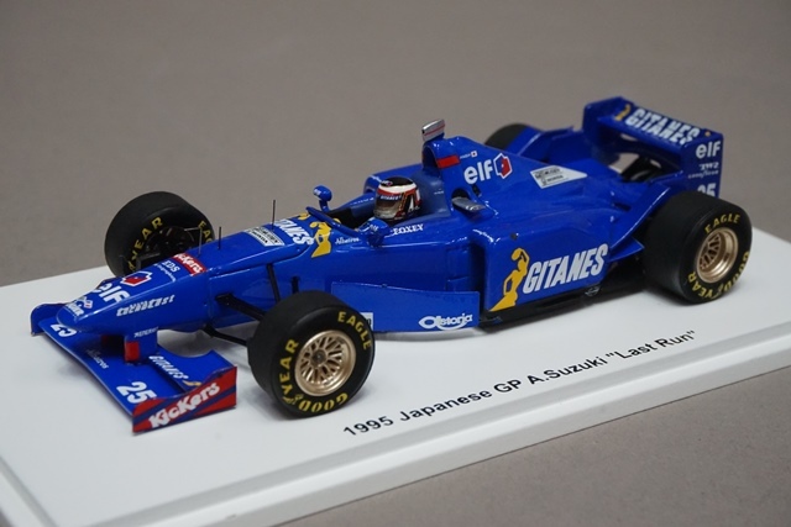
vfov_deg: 21.6
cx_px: 396
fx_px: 1384
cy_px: 264
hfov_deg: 31.9
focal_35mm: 63
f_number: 13
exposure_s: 1/40
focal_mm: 42
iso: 3200
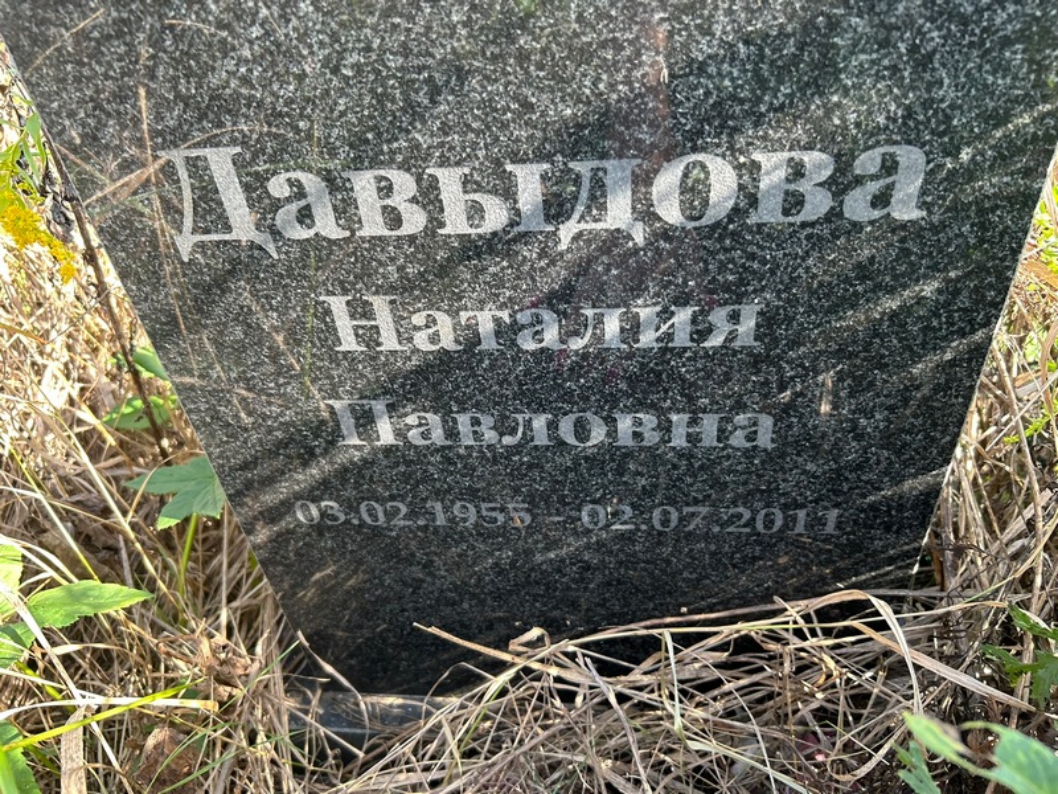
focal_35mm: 26
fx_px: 795
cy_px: 397
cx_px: 529
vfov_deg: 53.1
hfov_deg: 67.3
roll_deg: +6.1
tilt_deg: -44.4
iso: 50
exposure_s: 1/121
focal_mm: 5.7
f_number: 1.5
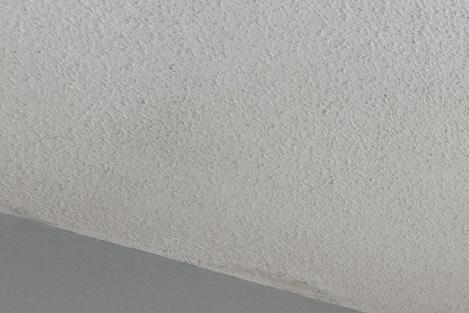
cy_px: 907
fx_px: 1199
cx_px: 1107
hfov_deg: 14.7
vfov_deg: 10.8
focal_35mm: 92
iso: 400
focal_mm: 14
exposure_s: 1/8
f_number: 13
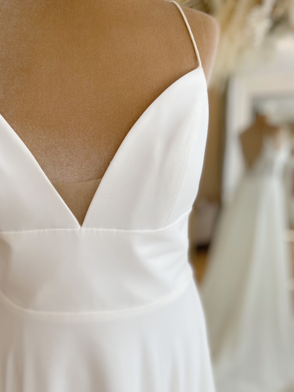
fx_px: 294
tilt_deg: -7.8
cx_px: 147
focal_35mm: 26
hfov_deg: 53.1
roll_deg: -0.1
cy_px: 196
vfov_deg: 67.3
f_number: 1.8
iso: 32
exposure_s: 1/122
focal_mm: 4.25
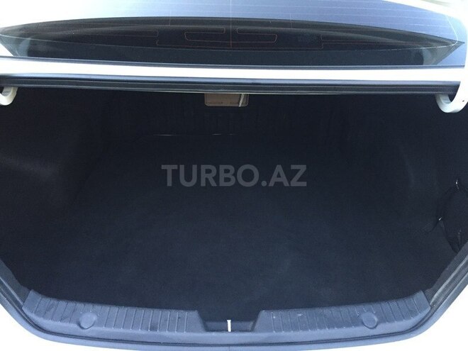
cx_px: 234
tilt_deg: -35.3
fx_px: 392
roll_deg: -1.3
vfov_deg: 48.2
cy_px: 176
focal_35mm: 29
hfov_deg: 61.7
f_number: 2.2
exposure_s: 1/17
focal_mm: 4.15
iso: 250
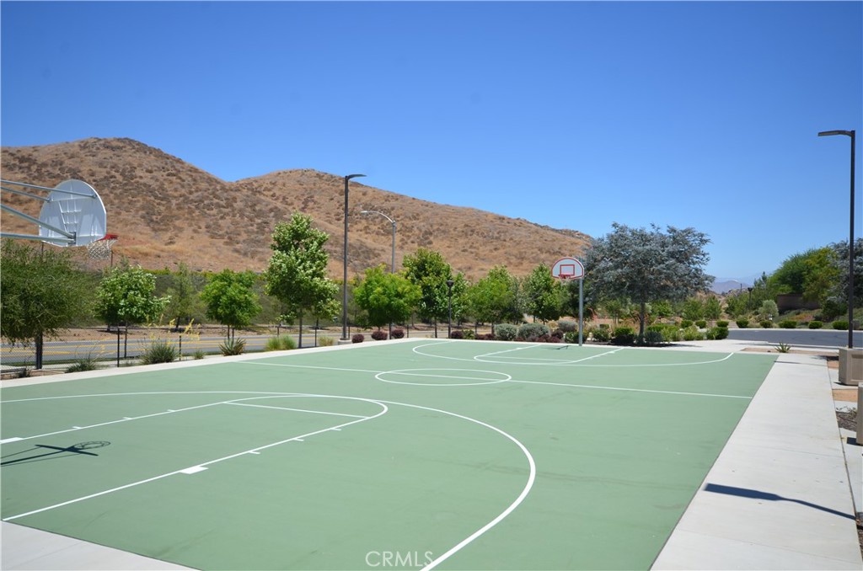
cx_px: 432
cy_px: 286
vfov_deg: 43.4
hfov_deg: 62.0
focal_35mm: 30
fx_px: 718
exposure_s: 1/250
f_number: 8
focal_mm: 20
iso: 100
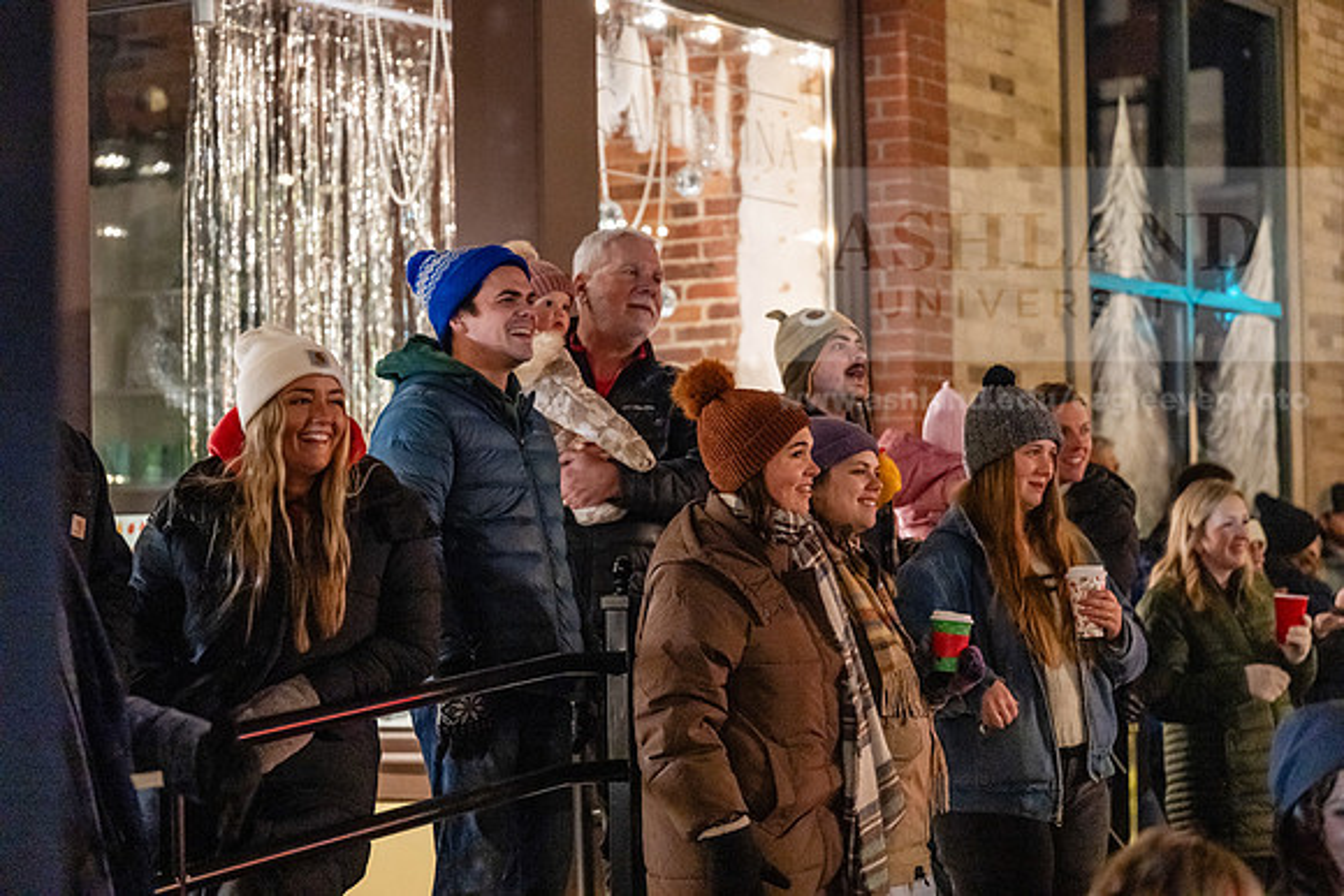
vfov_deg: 15.7
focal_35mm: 87
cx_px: 672
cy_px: 448
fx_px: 3249
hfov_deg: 23.4
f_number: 2.8
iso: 8000
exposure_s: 1/160
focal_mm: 87
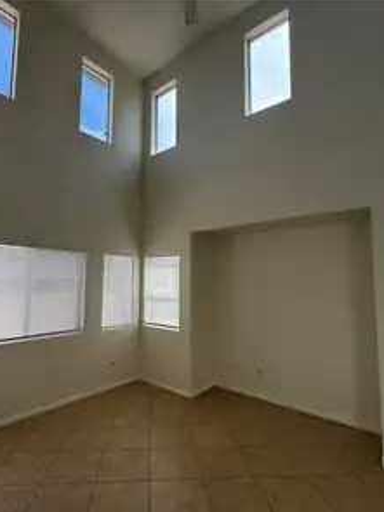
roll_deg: -0.5
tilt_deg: +4.2
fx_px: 281
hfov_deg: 68.4
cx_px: 170
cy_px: 259
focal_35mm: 19
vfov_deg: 84.7
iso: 40
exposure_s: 1/451
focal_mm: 2.22
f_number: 2.2
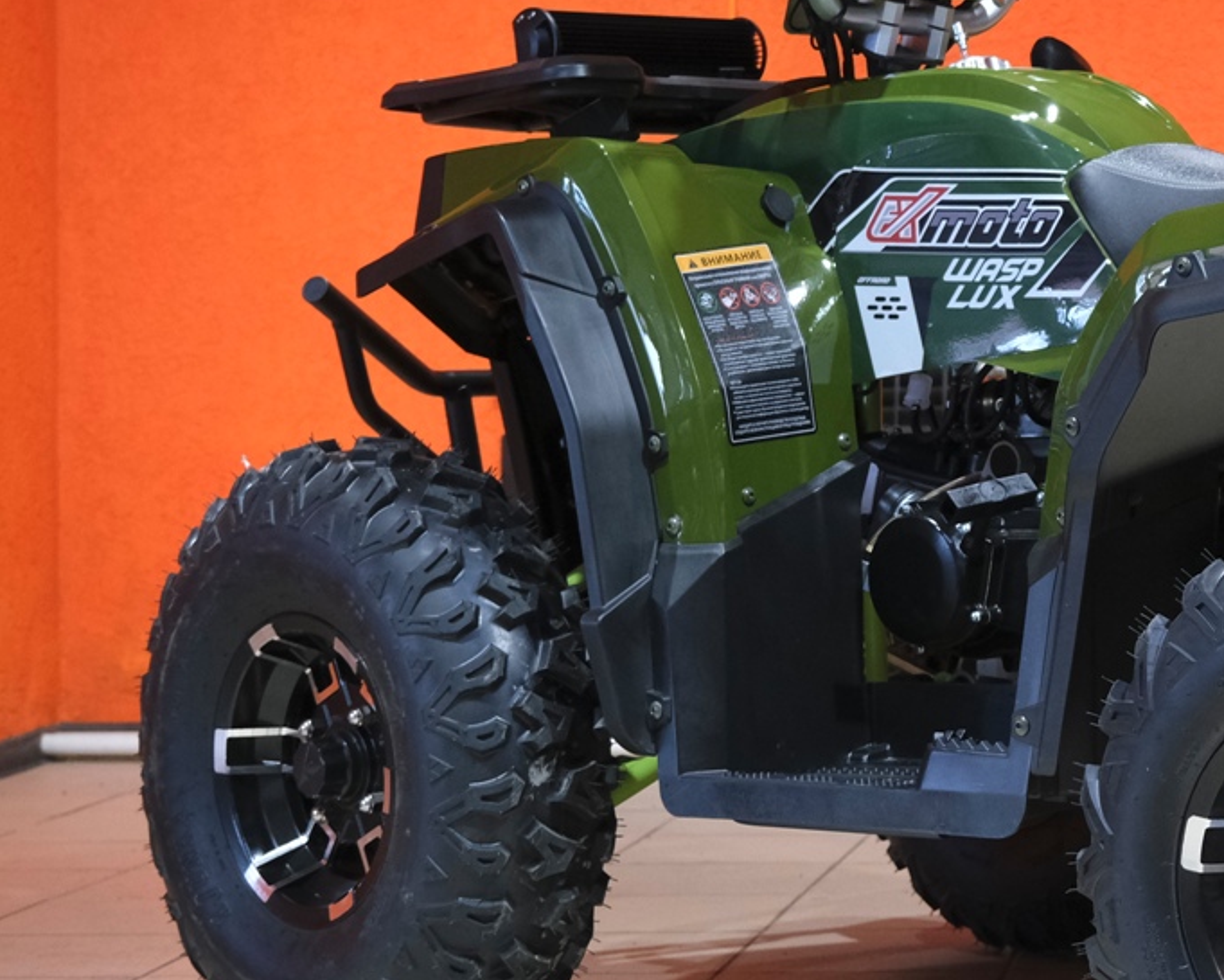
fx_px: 3514
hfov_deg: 19.2
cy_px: 289
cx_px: 1233
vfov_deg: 15.8
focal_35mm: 97
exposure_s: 1/100
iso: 2000
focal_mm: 29.2
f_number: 4
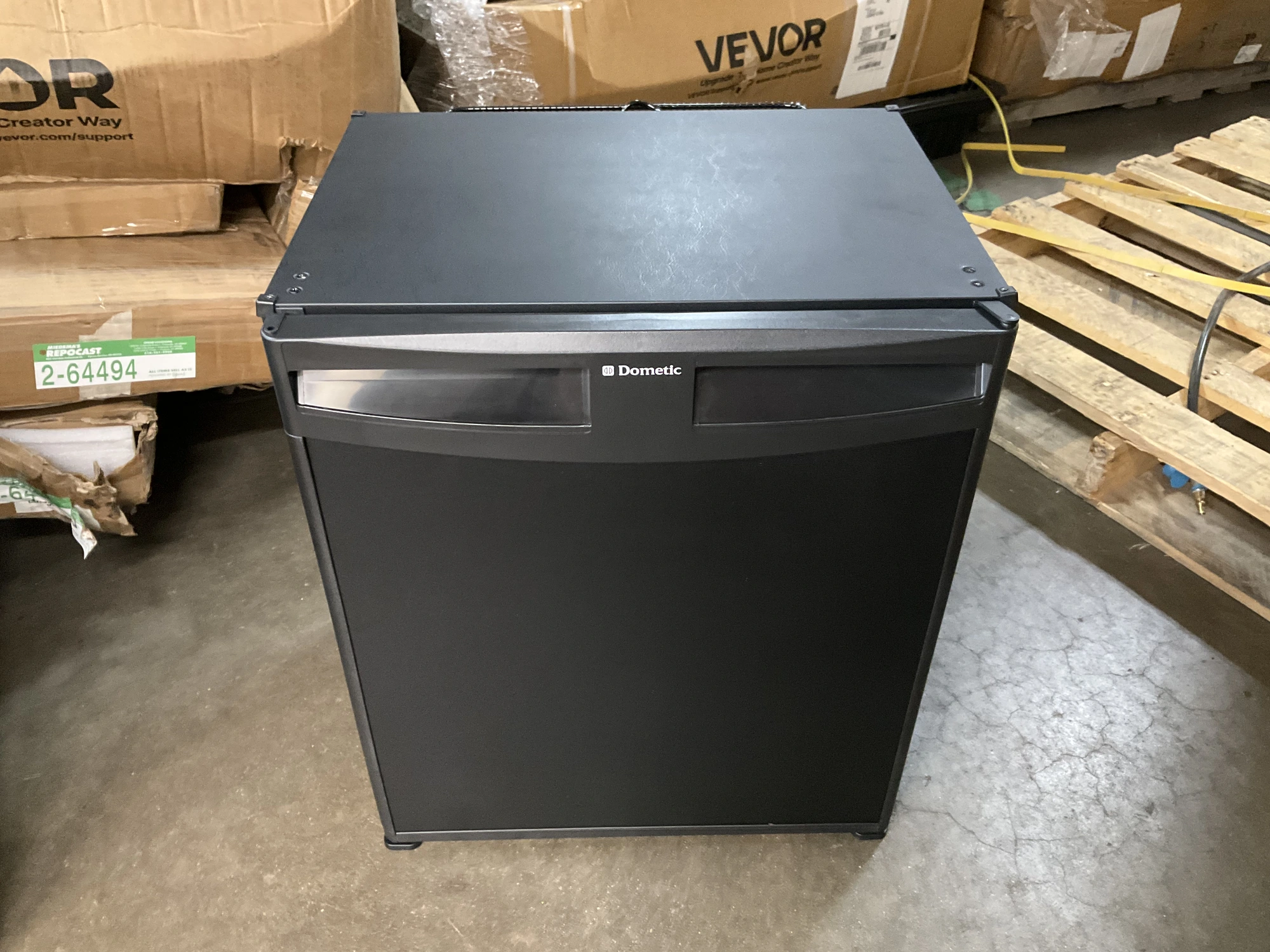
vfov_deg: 48.2
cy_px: 476
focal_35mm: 29
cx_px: 635
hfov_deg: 61.7
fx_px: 1064
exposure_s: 1/30
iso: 500
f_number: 1.8
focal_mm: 3
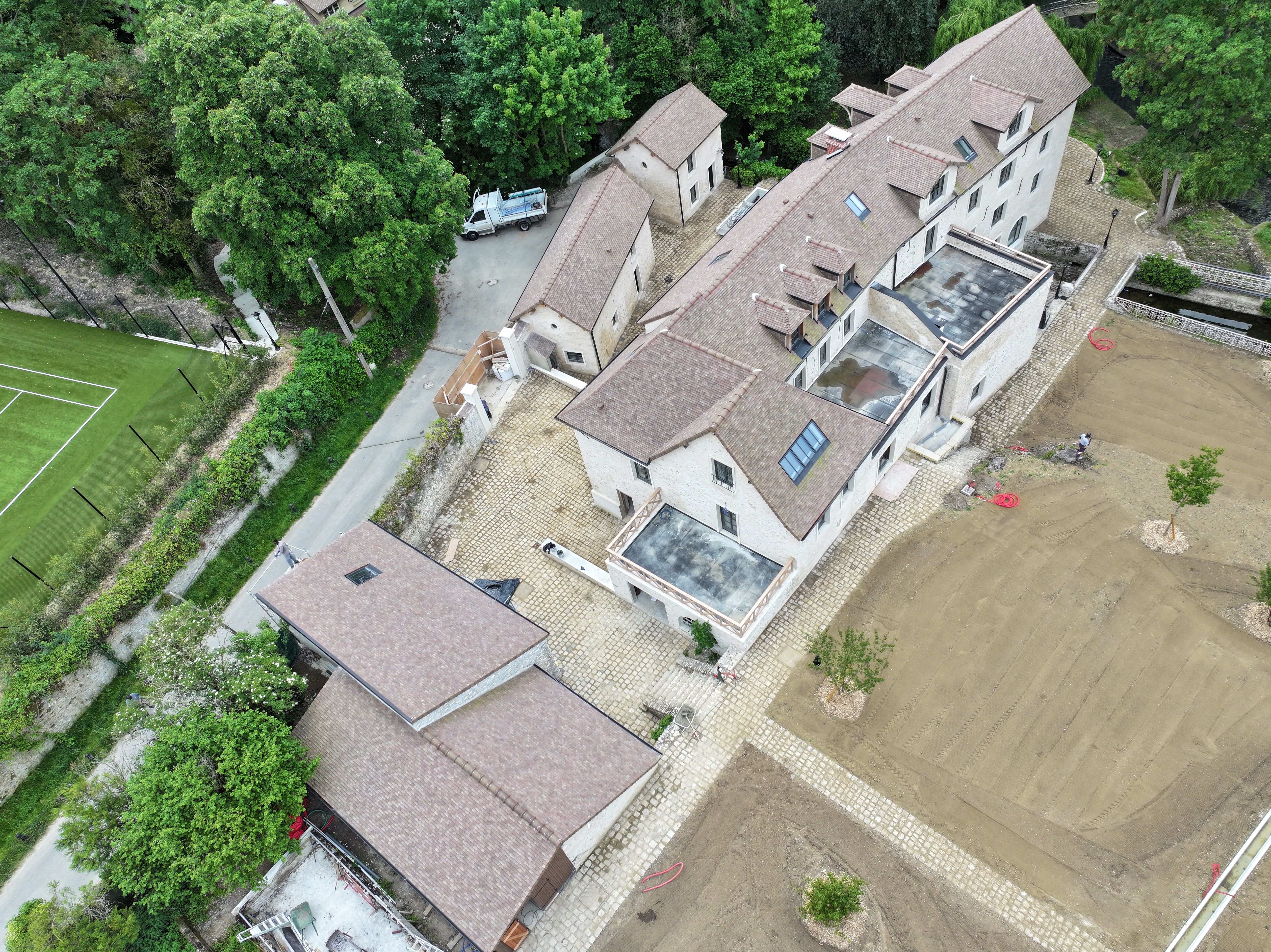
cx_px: 636
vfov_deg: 56.8
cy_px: 476
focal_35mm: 24
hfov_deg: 71.6
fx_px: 881
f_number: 2.8
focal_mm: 12.29
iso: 100
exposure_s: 1/500
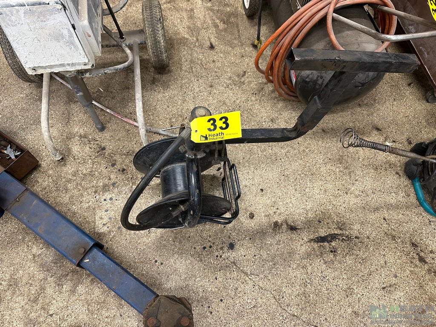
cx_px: 218
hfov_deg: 71.6
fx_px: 302
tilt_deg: -63.5
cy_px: 164
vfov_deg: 56.8
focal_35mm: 24
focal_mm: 6.86
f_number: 1.78
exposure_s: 1/60
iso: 200
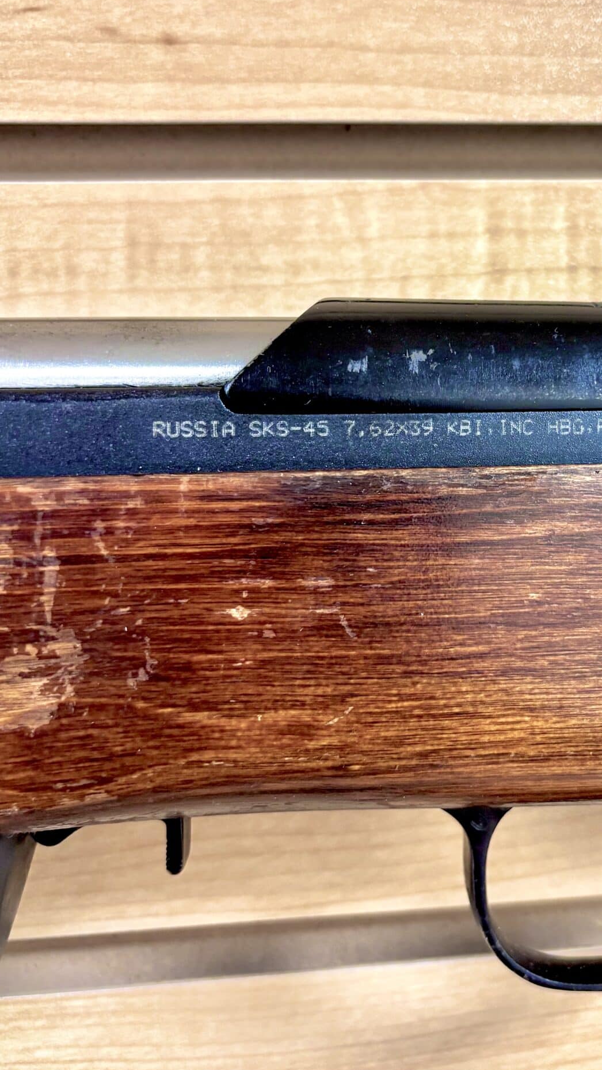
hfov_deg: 29.4
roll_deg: +1.0
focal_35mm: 39
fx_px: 1106
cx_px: 516
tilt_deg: -2.3
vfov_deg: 51.4
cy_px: 443
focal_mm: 5.96
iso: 160
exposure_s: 1/60
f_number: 1.6
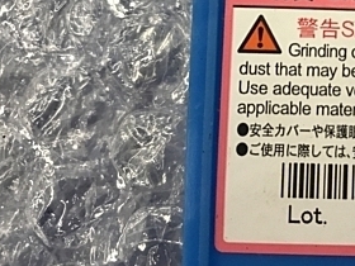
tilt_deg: -84.5
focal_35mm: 64
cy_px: -5
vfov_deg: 22.0
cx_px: 359
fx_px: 656
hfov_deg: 28.3
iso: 32
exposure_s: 1/30
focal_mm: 3.99
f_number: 1.8
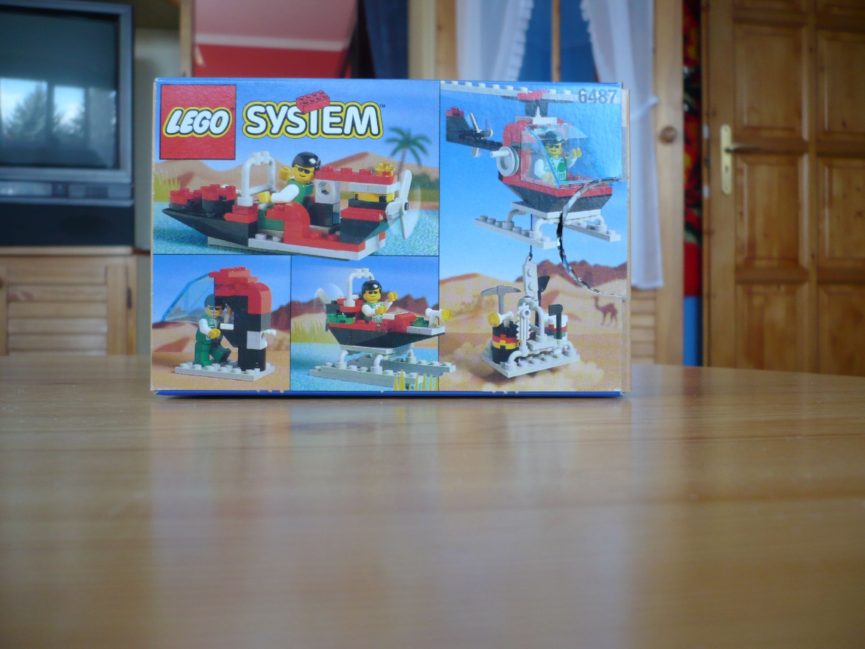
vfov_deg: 40.7
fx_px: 875
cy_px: 324
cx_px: 432
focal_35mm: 35
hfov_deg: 52.6
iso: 100
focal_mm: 5.8
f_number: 2.8
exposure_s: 1/30
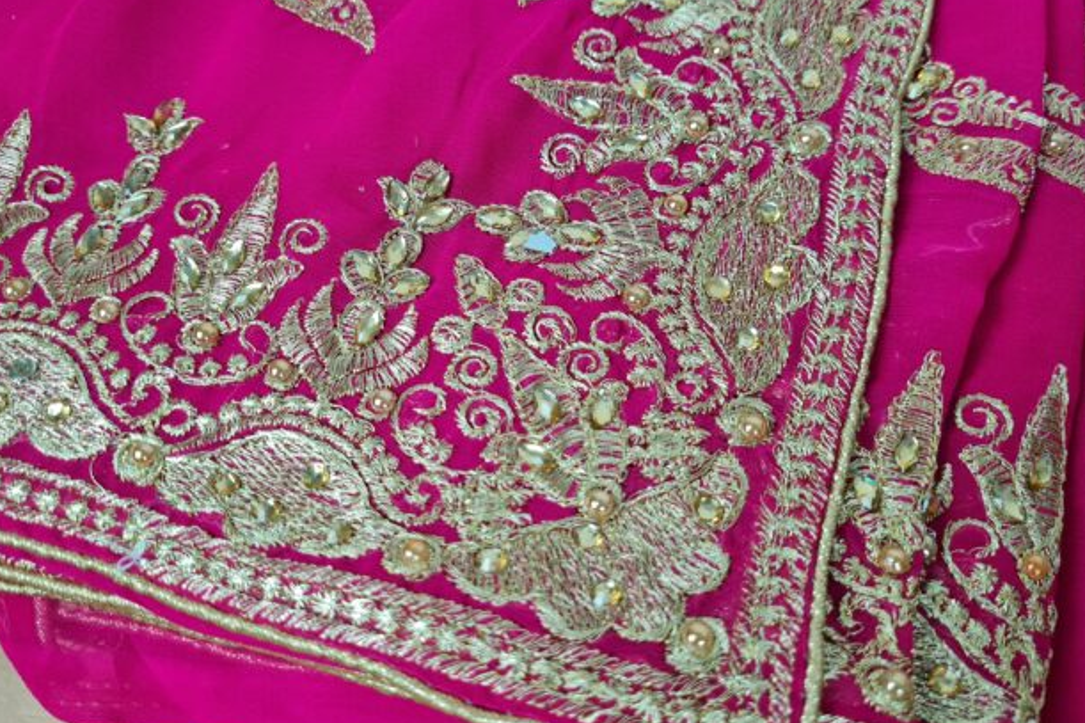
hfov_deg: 60.2
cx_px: 497
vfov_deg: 42.3
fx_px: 934
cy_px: 330
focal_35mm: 31
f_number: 1.8
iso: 125
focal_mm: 5.4
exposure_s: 1/120
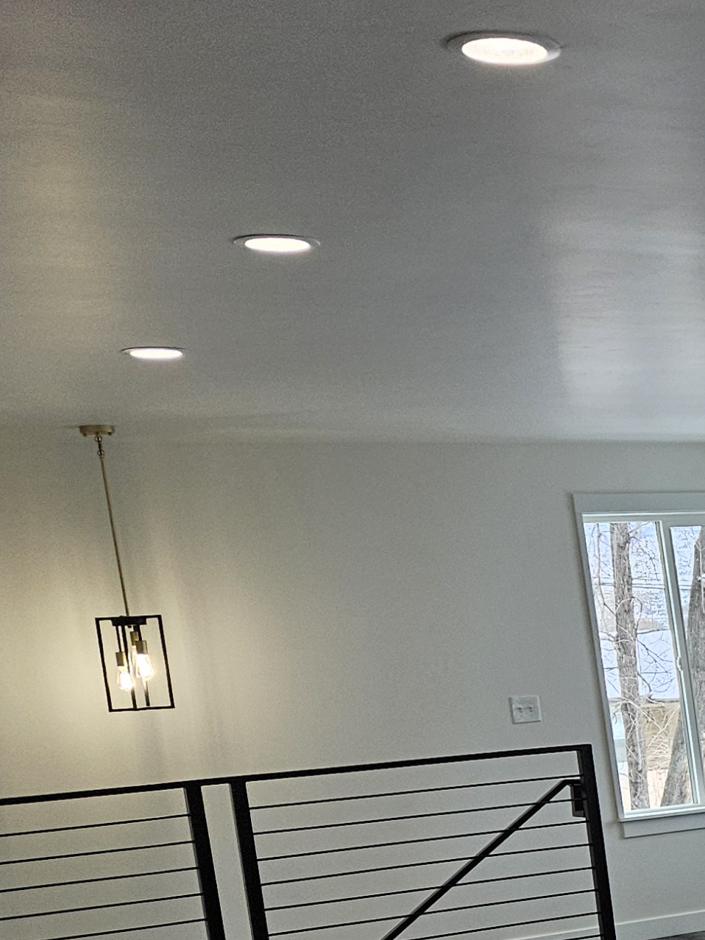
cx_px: 1353
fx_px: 1956
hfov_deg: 16.3
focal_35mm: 72
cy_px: 891
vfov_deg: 25.9
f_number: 1.8
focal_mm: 5.4
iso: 50
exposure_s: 1/120
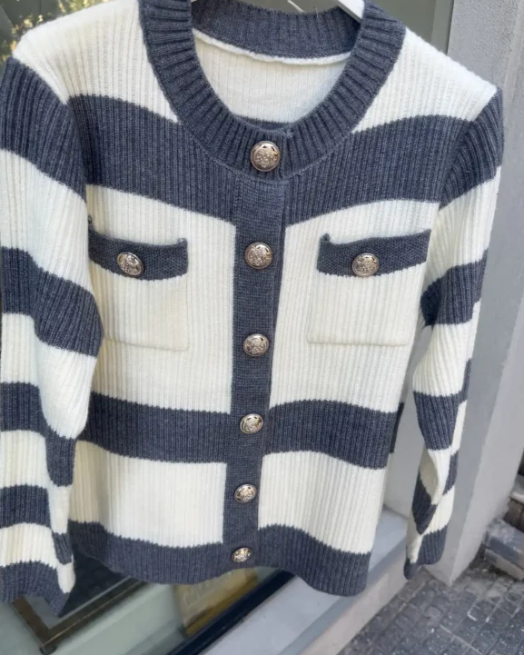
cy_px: 353
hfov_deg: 54.9
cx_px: 255
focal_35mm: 26
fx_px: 504
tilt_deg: -22.2
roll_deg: -3.2
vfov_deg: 65.9
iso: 80
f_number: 1.78
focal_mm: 6.76
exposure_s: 1/419
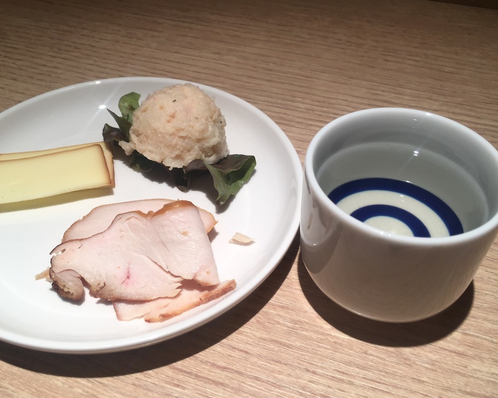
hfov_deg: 50.2
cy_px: 192
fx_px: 531
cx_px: 225
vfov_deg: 41.1
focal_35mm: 36
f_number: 2.2
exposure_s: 1/60
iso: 32
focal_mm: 4.15
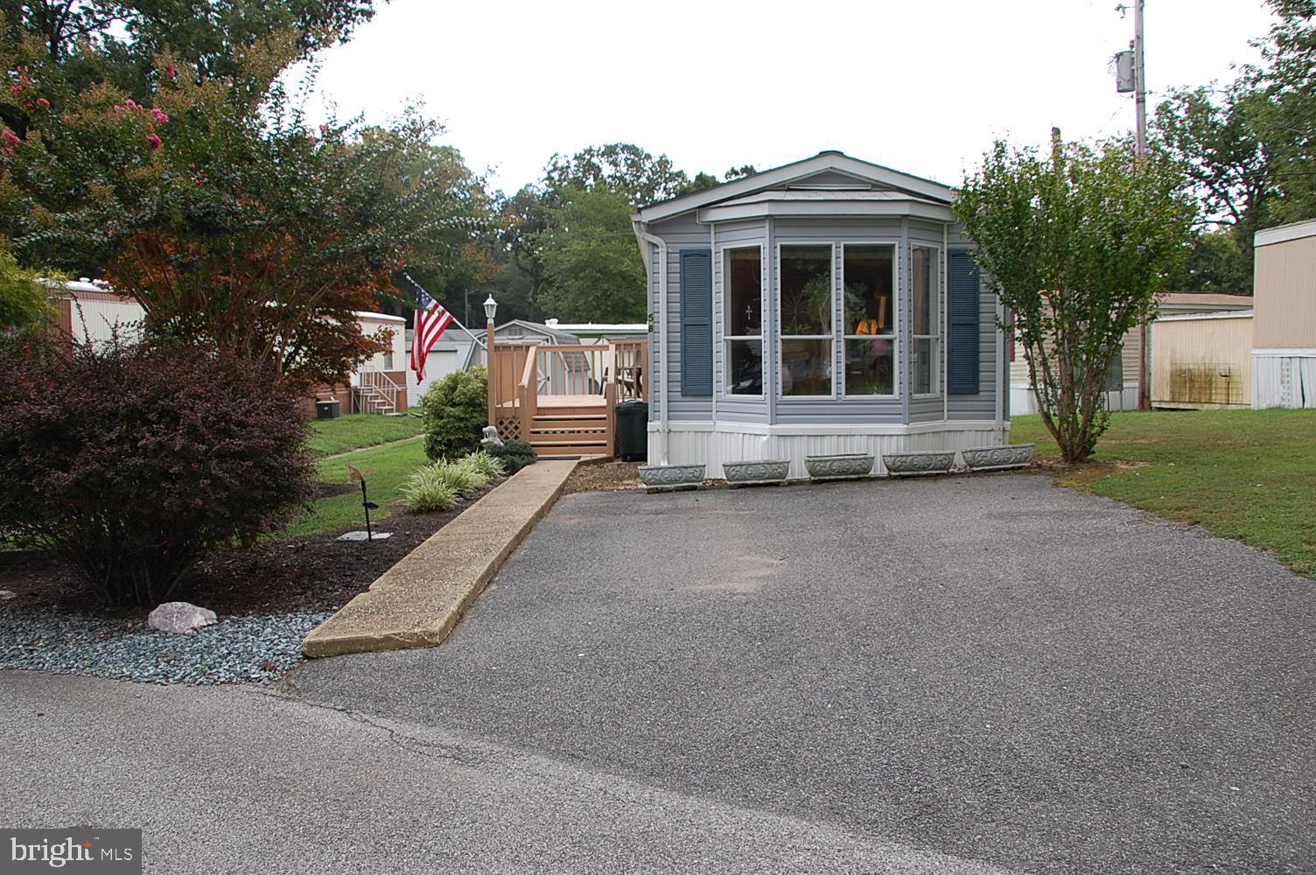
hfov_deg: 62.0
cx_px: 658
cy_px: 438
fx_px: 1096
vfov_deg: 43.5
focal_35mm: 30
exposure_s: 1/125
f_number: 5.6
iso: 250
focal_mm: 20
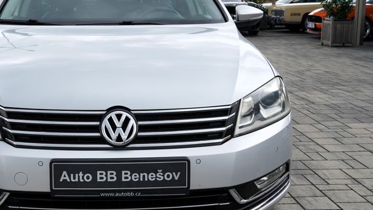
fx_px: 524
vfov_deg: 22.6
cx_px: 112
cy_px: 89
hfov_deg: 38.5
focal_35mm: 53
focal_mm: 30
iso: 100
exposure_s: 1/160
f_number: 6.3
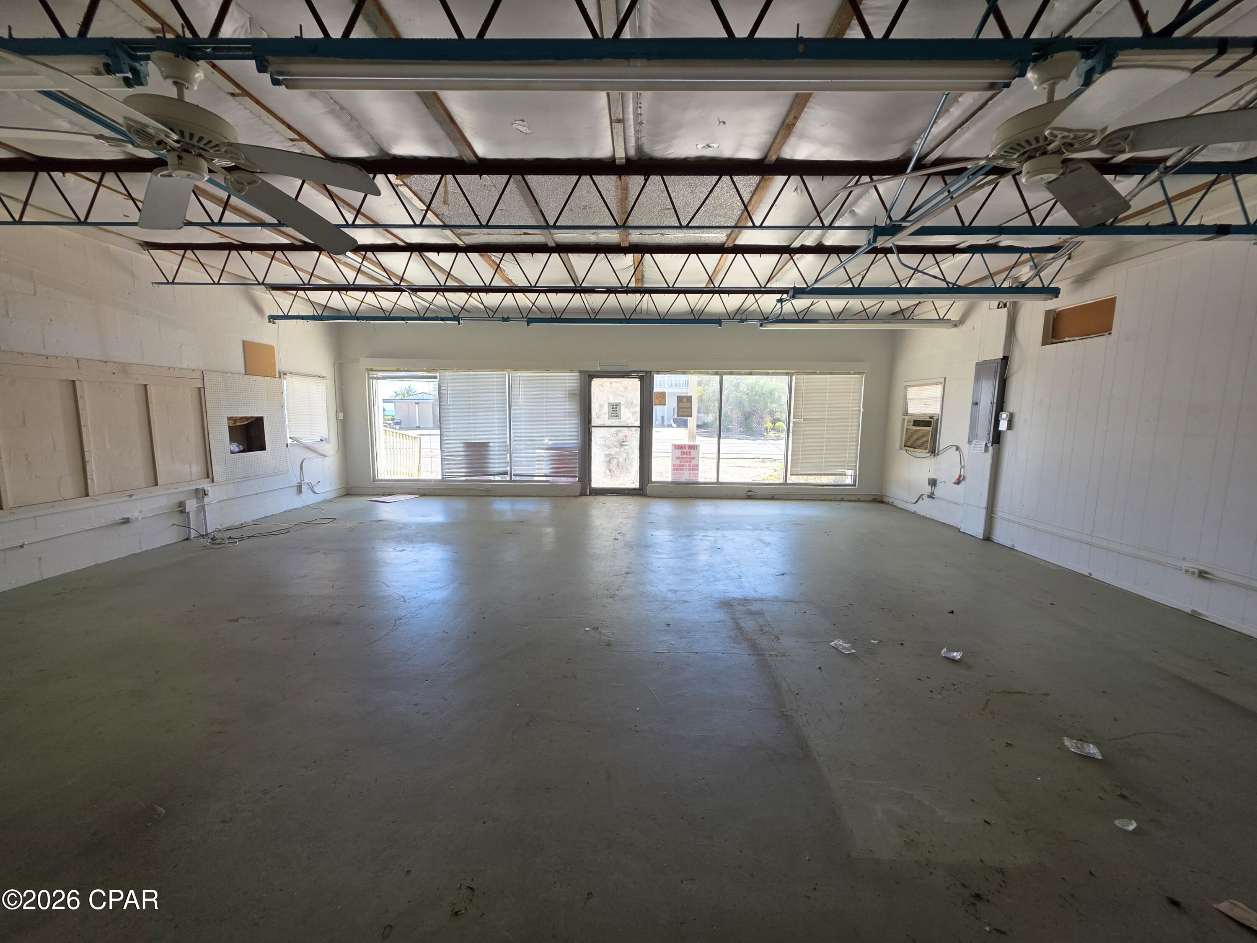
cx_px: 628
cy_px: 472
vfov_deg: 89.9
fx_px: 472
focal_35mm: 13
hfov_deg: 106.2
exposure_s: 1/120
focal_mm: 2.2
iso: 32
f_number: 1.9
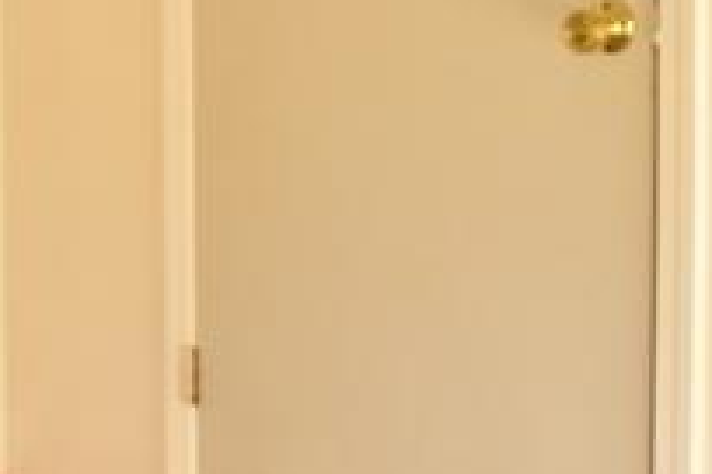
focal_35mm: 110
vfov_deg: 12.3
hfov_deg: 16.8
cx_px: -373
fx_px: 2175
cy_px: -28
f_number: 6.3
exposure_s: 1/200
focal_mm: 20
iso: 1600
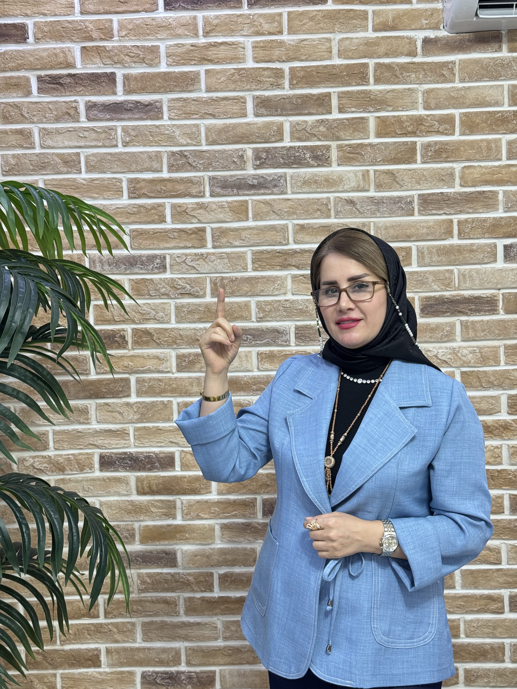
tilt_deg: -4.0
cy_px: 344
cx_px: 258
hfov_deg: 30.3
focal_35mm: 48
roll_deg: +1.4
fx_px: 956
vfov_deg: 39.7
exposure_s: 1/50
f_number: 1.78
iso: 100
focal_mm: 6.76
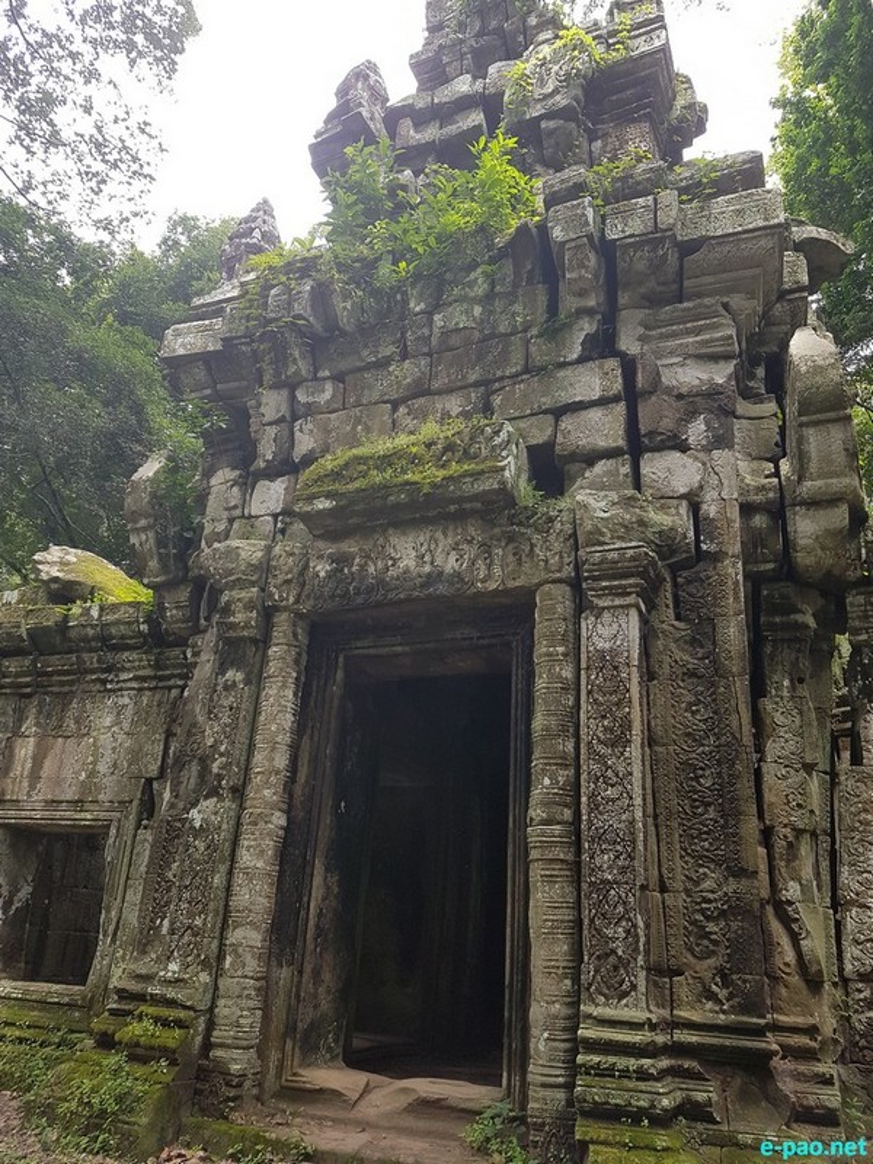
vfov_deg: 67.3
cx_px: 436
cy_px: 582
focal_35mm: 26
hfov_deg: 53.1
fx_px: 874
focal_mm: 4.2
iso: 40
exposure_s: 1/234
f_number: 1.7
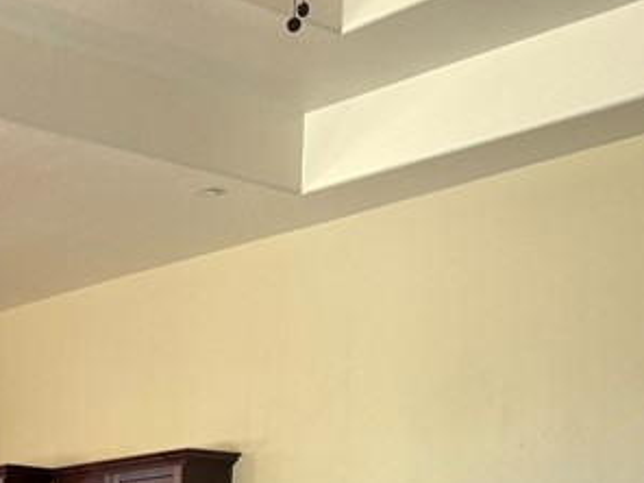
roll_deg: -1.1
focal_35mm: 83
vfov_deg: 15.8
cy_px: 792
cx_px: -298
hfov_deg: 20.5
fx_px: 1544
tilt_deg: -6.0
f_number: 1.78
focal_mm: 6.76
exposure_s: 1/60
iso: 160
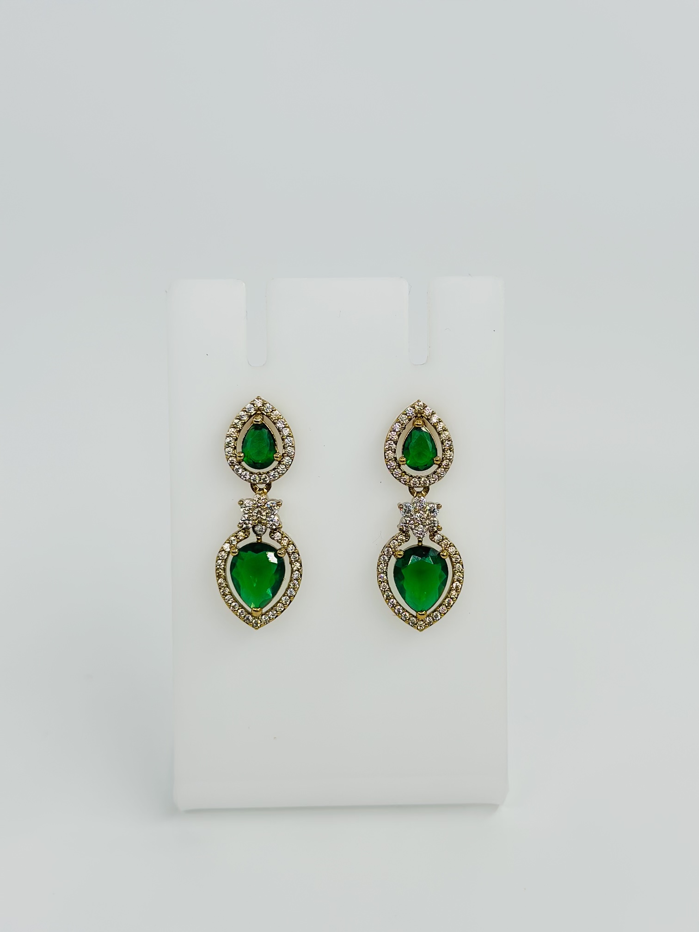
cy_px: 466
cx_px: 350
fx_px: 1292
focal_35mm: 48
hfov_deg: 30.3
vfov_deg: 39.7
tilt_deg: -24.8
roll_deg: -1.3
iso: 80
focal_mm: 6.86
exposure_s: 1/1289
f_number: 1.78
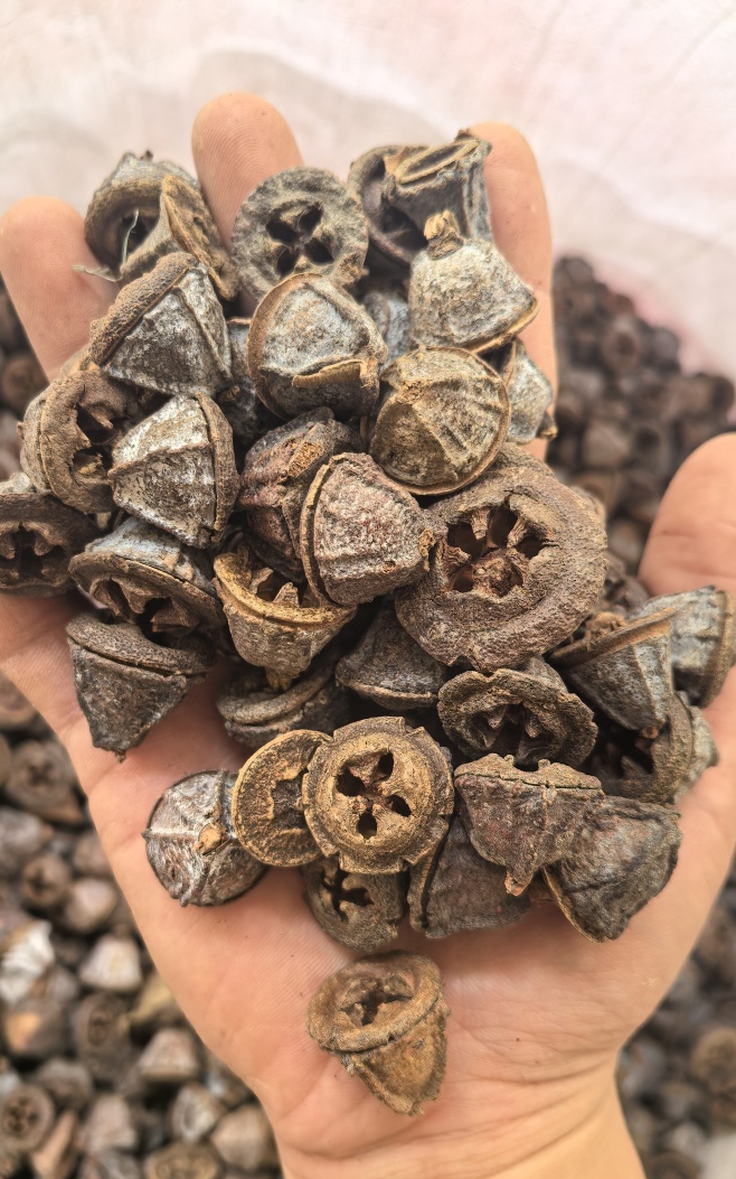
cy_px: 587
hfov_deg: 43.1
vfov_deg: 64.6
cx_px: 370
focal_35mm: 29
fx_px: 931
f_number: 2
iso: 80
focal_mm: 5.75
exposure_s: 1/100
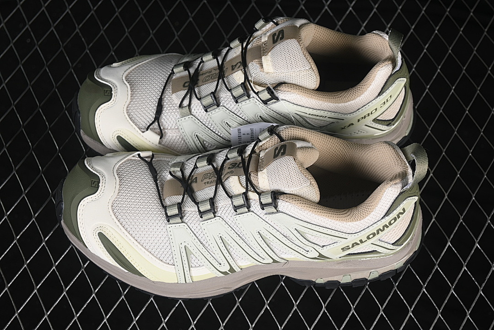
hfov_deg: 27.0
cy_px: 165
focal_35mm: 75
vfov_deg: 18.2
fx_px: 1029
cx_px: 247
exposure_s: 1/80
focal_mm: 50
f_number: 7.1
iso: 160
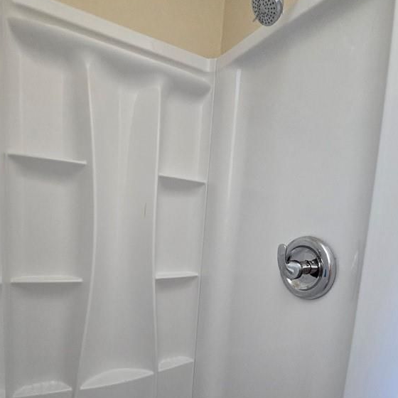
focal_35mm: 21
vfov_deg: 70.1
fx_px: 273
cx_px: 186
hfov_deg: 72.1
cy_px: 265
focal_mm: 2.2
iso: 250
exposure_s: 1/60
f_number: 2.2
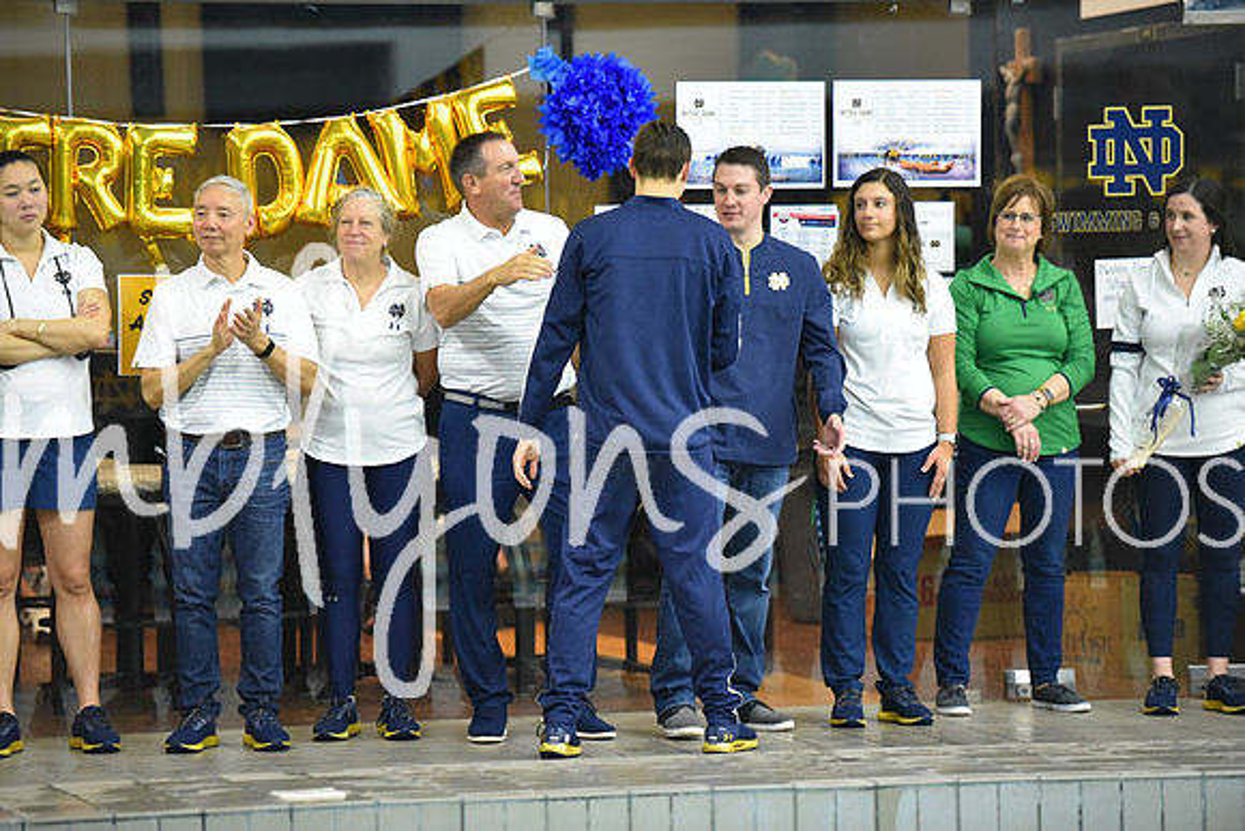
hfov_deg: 12.1
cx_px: 622
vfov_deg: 8.1
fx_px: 5880
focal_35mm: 170
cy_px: 416
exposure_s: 1/400
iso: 3200
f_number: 2.8
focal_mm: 170
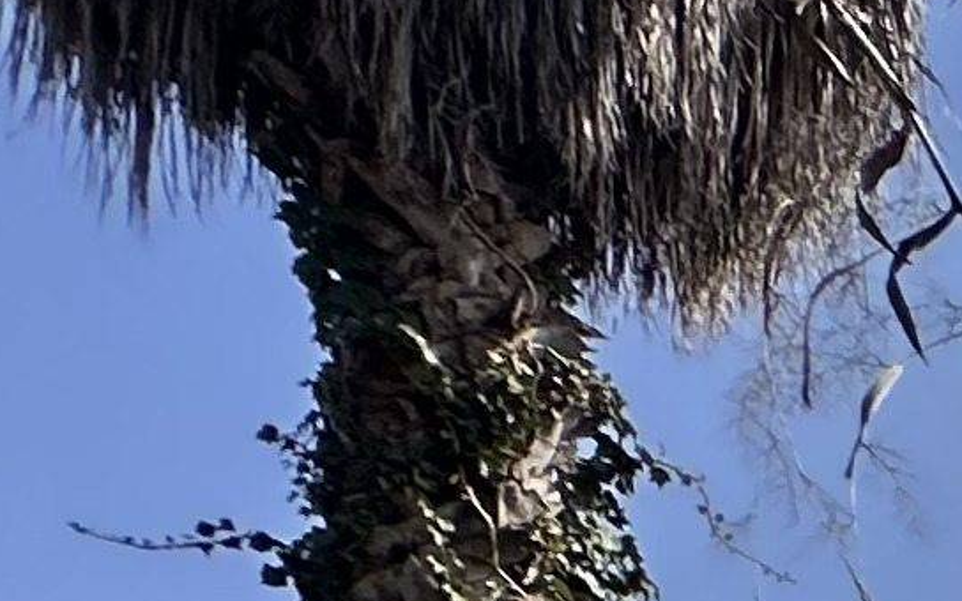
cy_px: 2141
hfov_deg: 9.7
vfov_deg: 8.5
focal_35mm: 110
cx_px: 3326
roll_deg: +1.4
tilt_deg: -0.7
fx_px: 2884
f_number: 2.2
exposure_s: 1/1135
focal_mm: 2.22
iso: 40
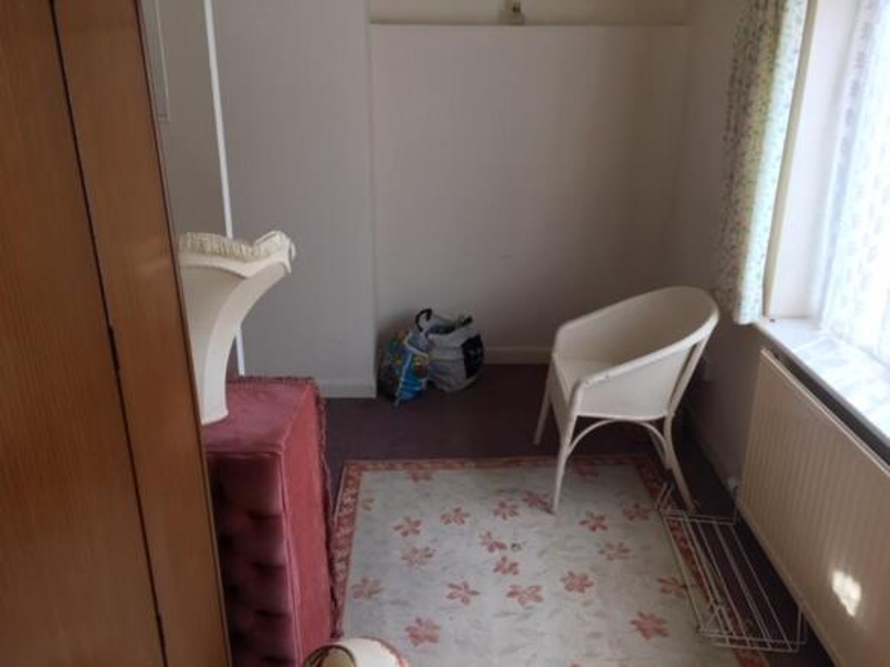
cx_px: 445
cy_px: 334
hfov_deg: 61.7
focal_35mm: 29
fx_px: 745
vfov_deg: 48.2
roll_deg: -0.4
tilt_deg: -18.8
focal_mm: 4.15
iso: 25
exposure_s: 1/100
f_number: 2.2
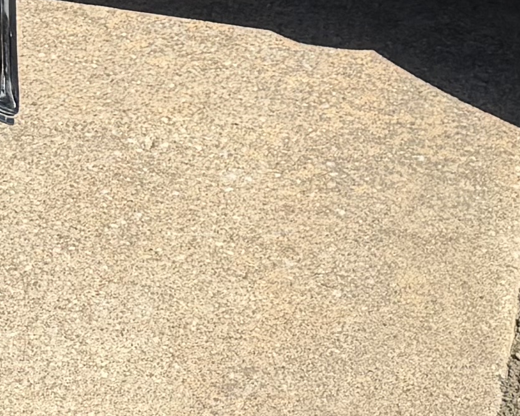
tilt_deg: -13.4
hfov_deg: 11.8
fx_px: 2478
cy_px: -437
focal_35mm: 161
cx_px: -61
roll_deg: +2.8
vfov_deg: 9.0
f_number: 1.78
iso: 80
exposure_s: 1/2907
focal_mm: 6.76
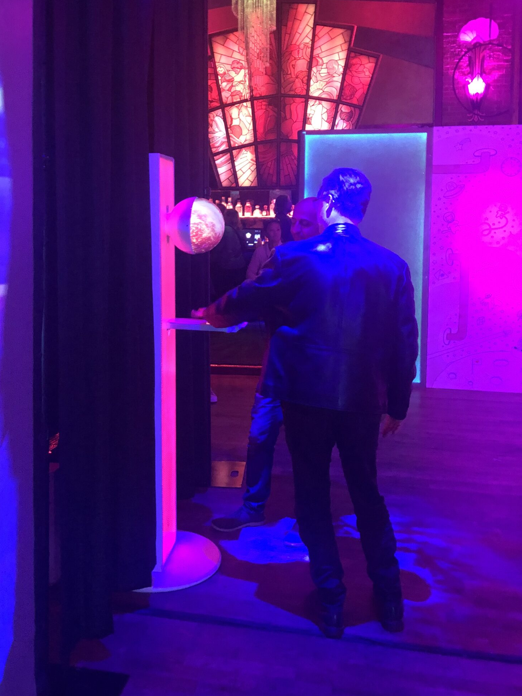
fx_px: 744
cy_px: 279
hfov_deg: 38.5
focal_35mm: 37
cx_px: 200
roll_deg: +0.3
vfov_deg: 49.8
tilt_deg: -4.1
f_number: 1.8
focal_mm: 4
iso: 125
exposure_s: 1/4
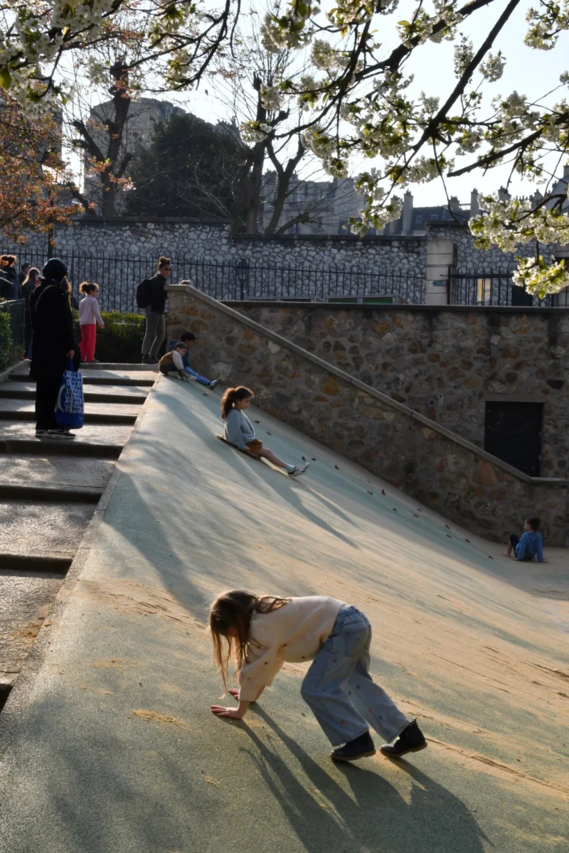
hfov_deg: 26.5
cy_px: 426
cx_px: 284
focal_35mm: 51
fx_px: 1209
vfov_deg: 38.9
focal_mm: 34
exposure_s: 1/250
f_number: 25
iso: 640
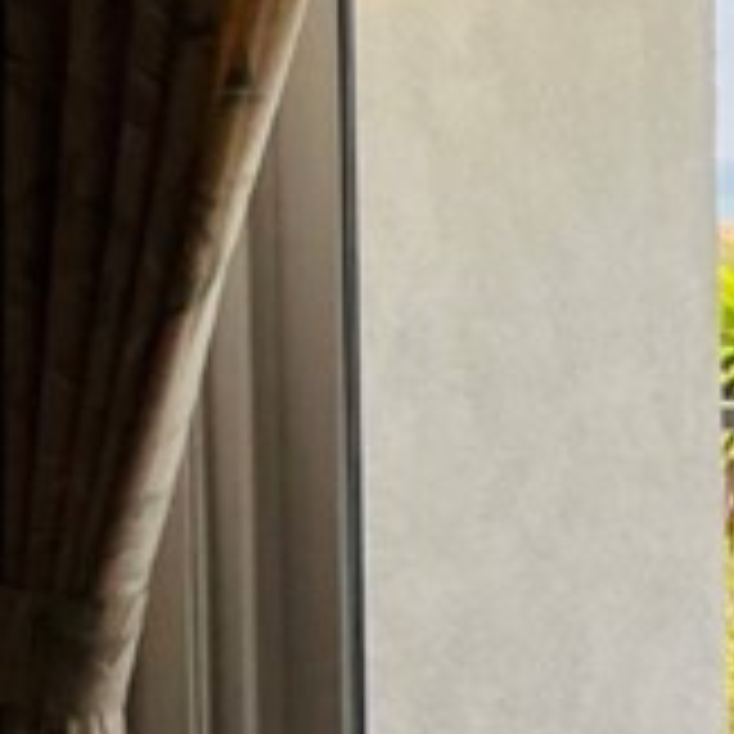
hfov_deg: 9.4
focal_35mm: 144
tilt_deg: -2.2
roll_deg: +0.2
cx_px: 2229
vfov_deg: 12.1
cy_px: 230
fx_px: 3455
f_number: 1.6
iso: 50
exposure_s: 1/1096
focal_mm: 5.1
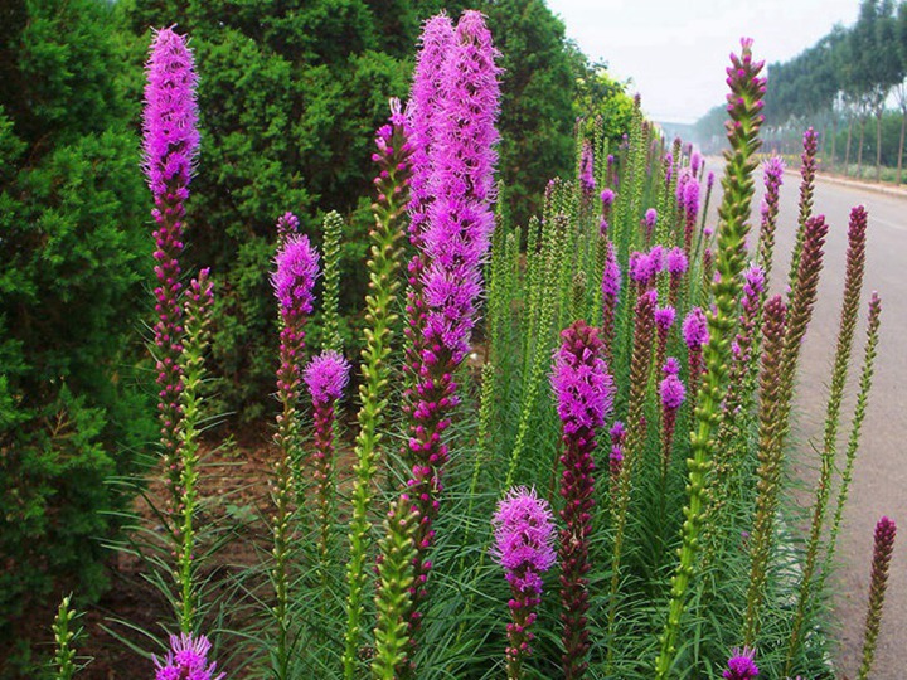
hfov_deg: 41.2
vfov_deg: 31.5
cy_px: 340
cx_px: 454
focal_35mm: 46
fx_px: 1205
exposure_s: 1/500
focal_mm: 9.86
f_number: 2.9
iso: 80
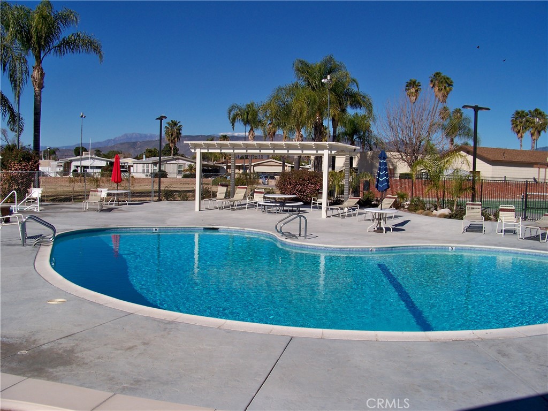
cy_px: 206
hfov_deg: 55.4
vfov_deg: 42.9
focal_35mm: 33
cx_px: 274
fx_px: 522
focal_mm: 5.85
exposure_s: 1/1250
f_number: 4
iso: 64
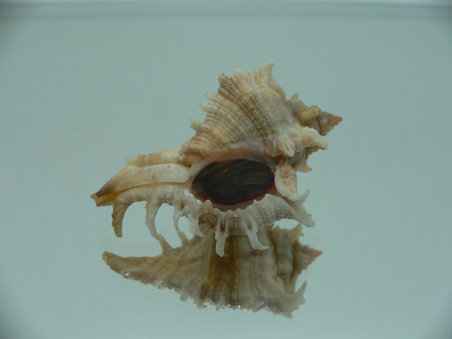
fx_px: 457
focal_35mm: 35
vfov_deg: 40.7
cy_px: 170
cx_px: 226
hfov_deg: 52.6
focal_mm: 4.6
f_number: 2.8
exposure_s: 1/60
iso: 80
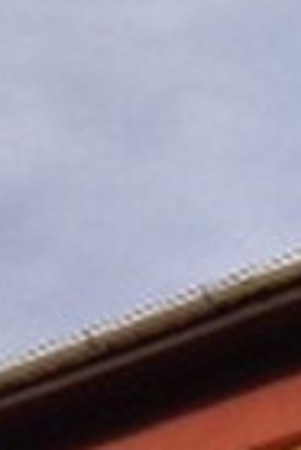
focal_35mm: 262
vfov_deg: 7.4
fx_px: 3278
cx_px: 1573
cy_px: 1085
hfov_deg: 4.4
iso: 50
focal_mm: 4.28
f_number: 2.4
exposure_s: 1/1175
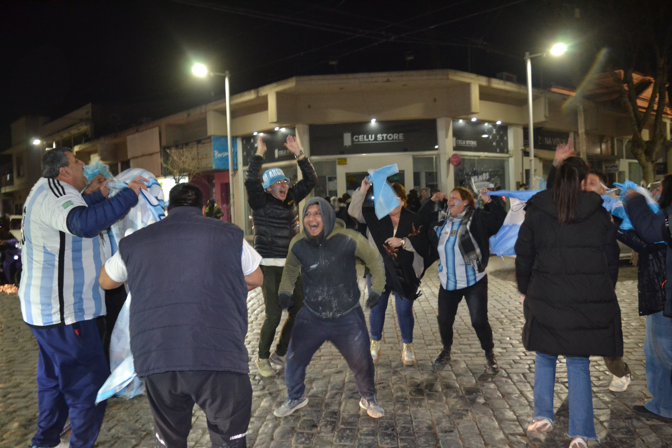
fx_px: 560
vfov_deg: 43.6
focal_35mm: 30
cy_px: 224
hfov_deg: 61.9
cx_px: 336
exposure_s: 1/60
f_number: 3.8
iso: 1800
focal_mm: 20
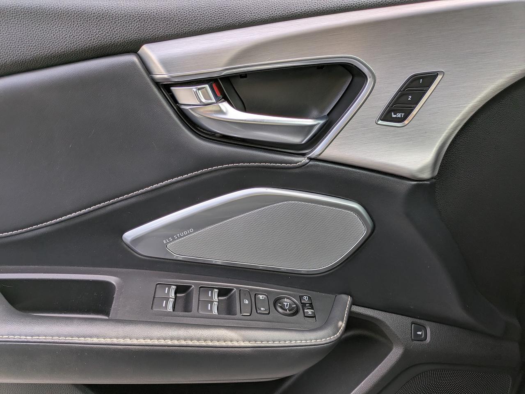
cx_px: 262
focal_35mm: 25
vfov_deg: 54.9
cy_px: 197
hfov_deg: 69.4
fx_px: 379
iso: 40
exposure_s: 1/235
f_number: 1.89
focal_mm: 5.43
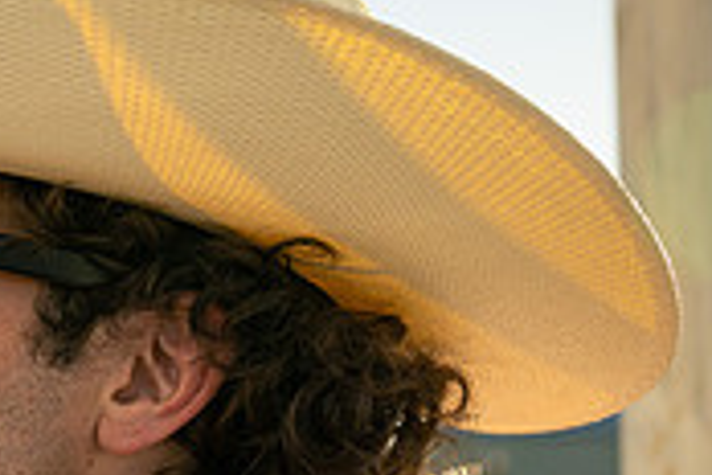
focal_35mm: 103
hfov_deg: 18.3
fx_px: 2037
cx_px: -246
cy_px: 392
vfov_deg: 13.2
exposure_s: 1/1250
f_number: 2.8
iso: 160
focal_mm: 29
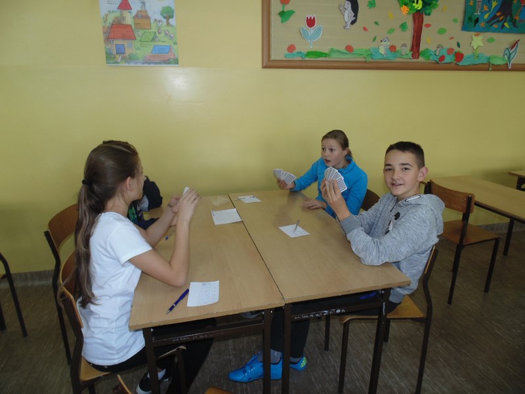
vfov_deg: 61.1
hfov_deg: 76.4
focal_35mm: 22
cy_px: 197
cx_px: 262
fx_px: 334
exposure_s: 1/30
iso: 80
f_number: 3.1
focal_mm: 4
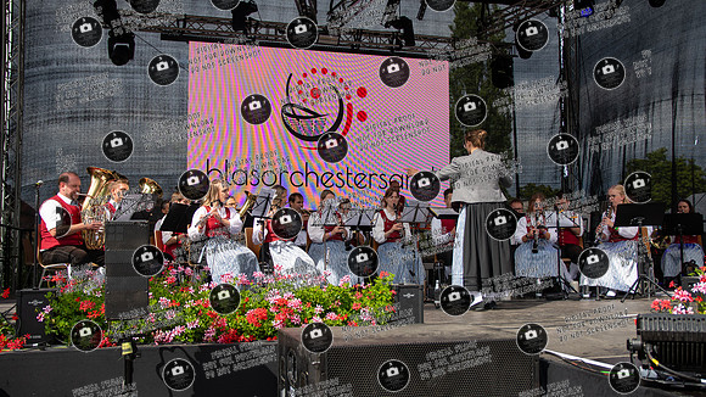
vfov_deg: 31.2
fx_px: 711
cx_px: 353
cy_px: 210
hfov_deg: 52.8
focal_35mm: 38
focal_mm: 24
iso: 72
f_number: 4
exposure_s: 1/500
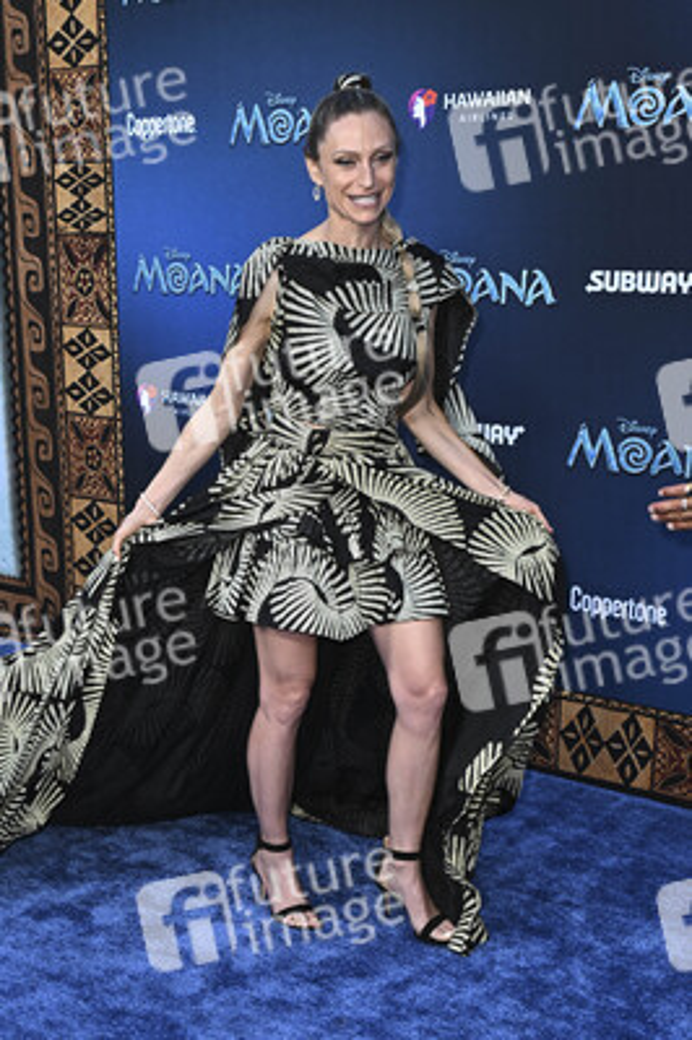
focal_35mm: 35
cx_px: 346
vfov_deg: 54.5
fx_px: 1011
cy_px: 520
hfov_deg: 37.8
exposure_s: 1/250
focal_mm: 35
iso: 1000
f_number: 6.3
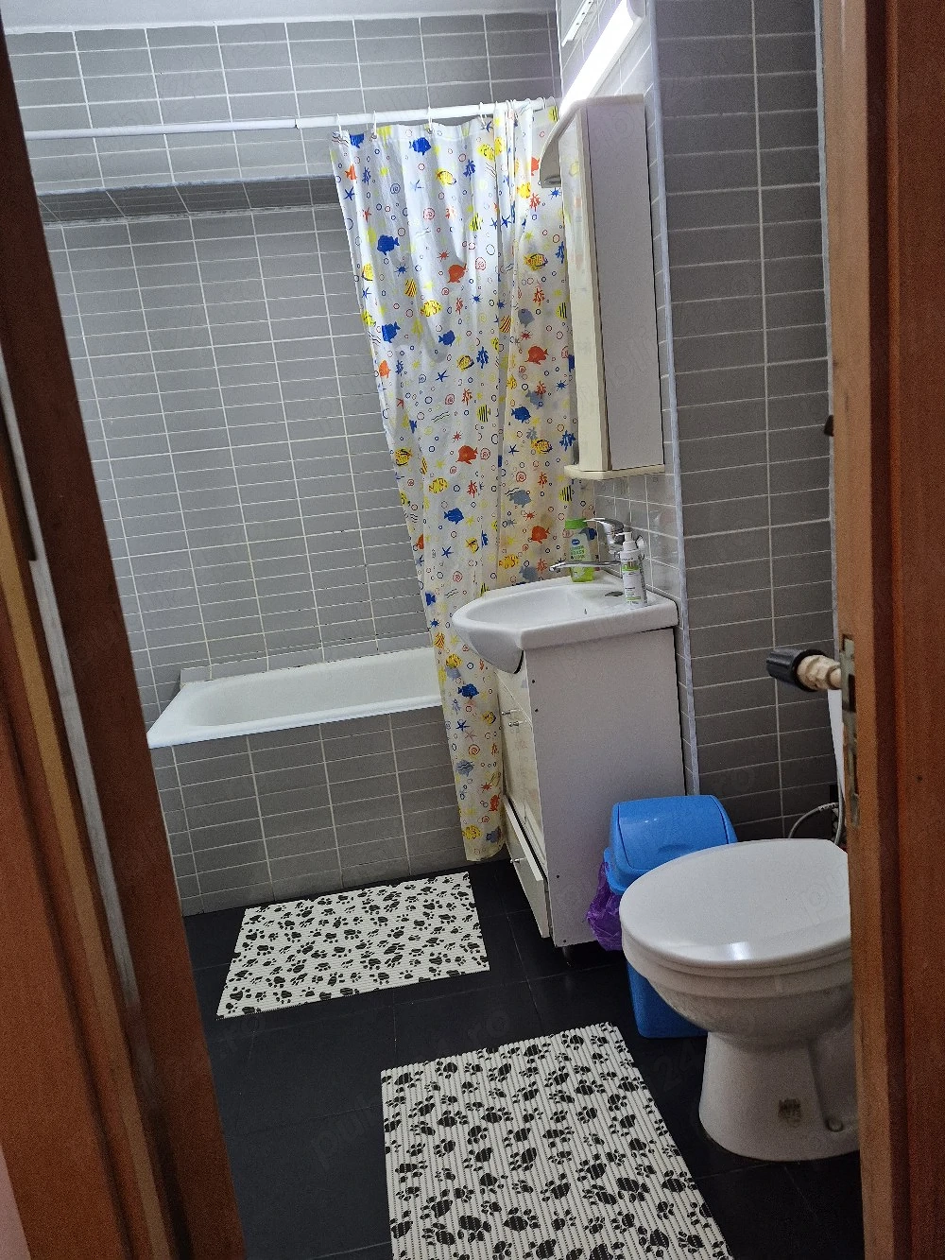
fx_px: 837
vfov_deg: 73.9
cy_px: 630
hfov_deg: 58.9
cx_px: 472
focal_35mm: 23
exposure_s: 1/100
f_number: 1.8
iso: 500
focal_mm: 5.4
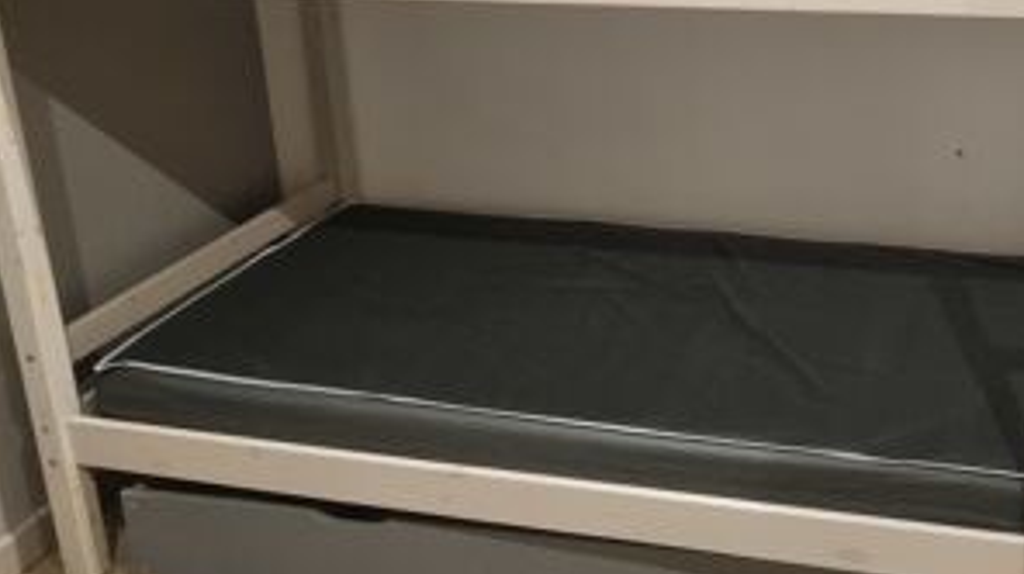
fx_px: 1248
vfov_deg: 25.7
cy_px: 173
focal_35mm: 46
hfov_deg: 43.2
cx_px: 768
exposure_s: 1/33
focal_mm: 5.4
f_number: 1.8
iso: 640
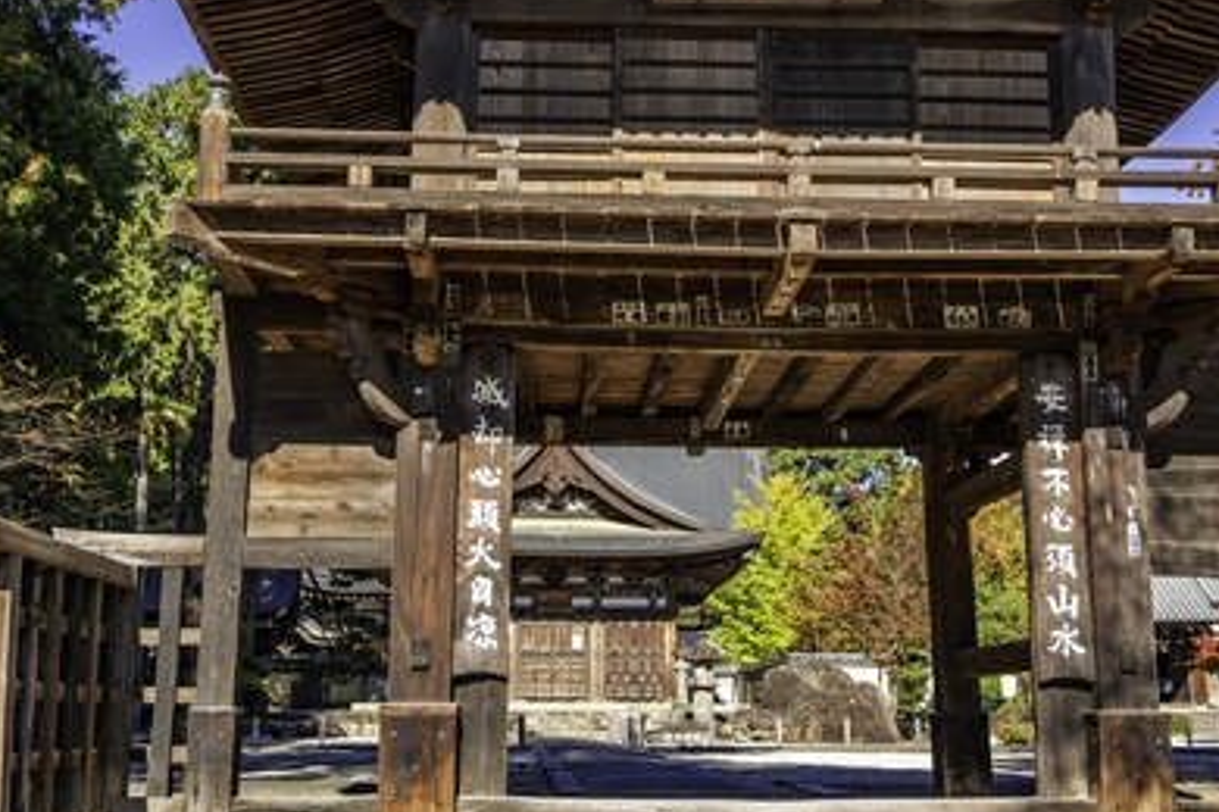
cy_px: 137
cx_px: 722
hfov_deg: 49.3
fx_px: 1320
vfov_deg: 33.0
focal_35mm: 39
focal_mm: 19
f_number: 8
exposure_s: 1/160
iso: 160
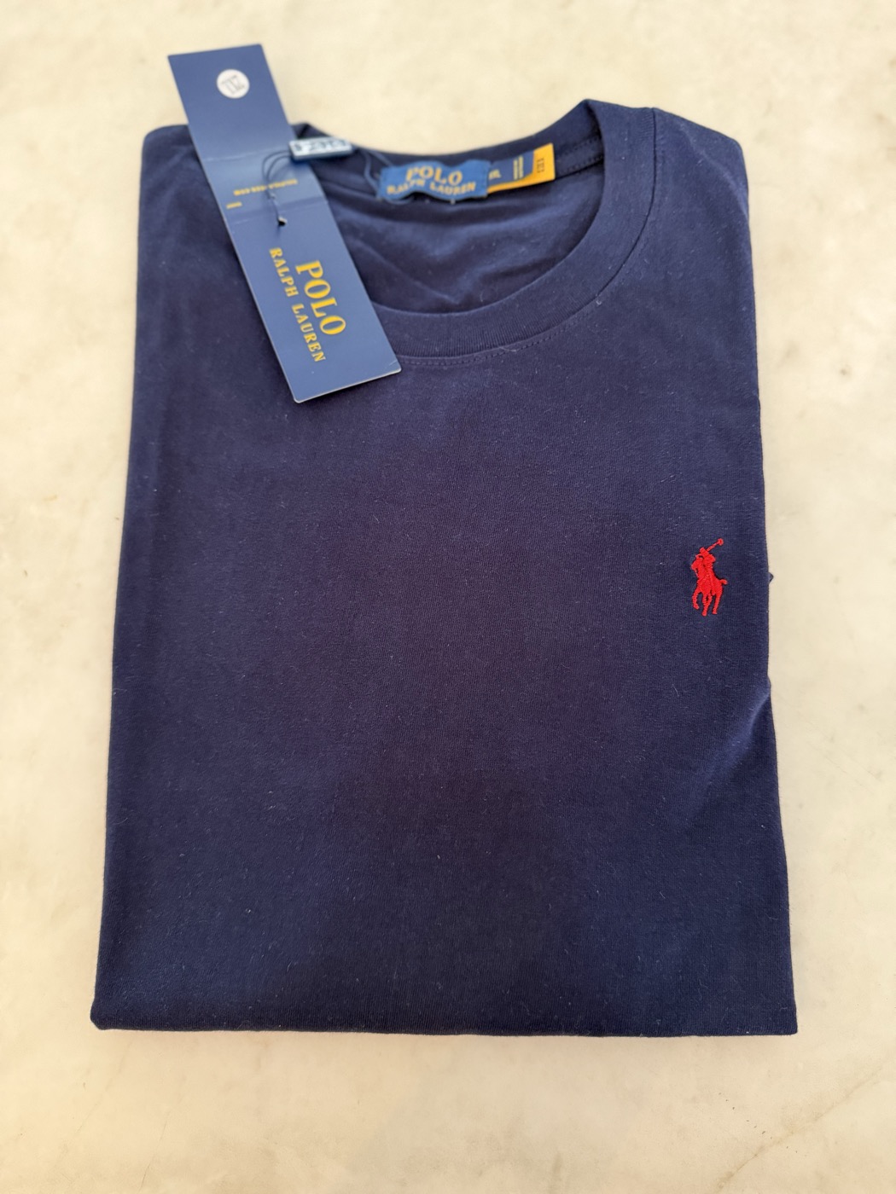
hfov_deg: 56.8
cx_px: 448
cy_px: 597
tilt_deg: -74.0
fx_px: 828
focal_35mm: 24
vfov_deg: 71.6
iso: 500
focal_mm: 6.76
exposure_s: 1/60
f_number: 1.78
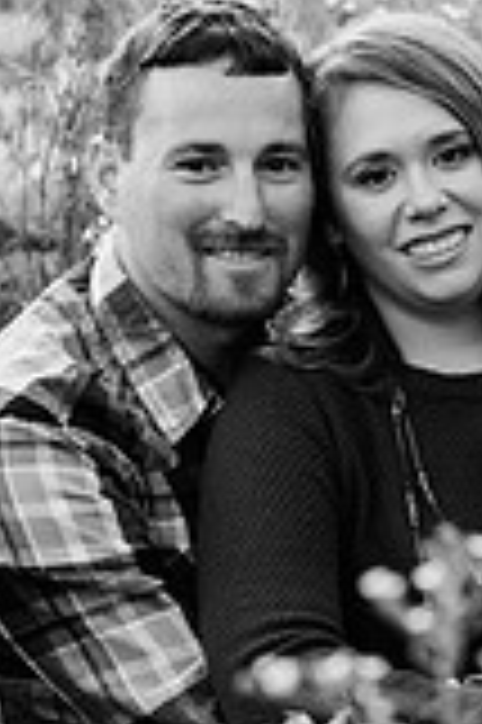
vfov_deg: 8.7
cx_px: 282
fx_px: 4770
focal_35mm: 237
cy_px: 400
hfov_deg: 5.8
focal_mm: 85
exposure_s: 1/200
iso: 500
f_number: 2.5
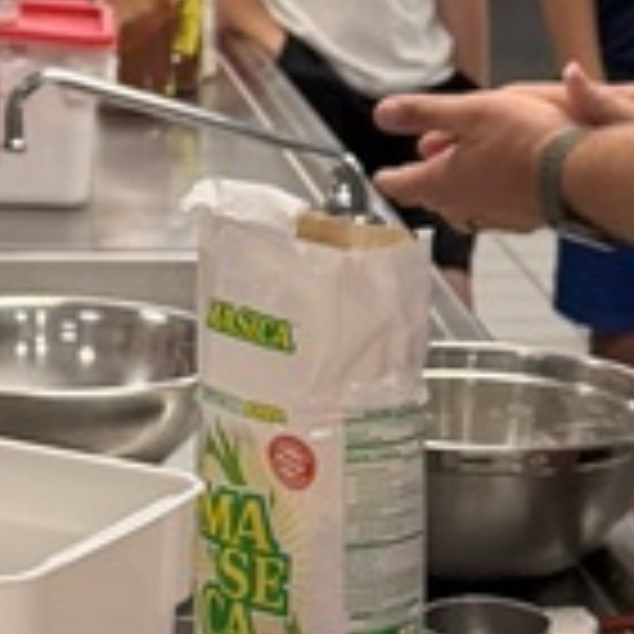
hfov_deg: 11.3
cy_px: 463
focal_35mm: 154
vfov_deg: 11.3
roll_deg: -1.8
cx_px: 315
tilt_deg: -16.5
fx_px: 3191
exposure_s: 1/120
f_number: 1.78
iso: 200
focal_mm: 6.76
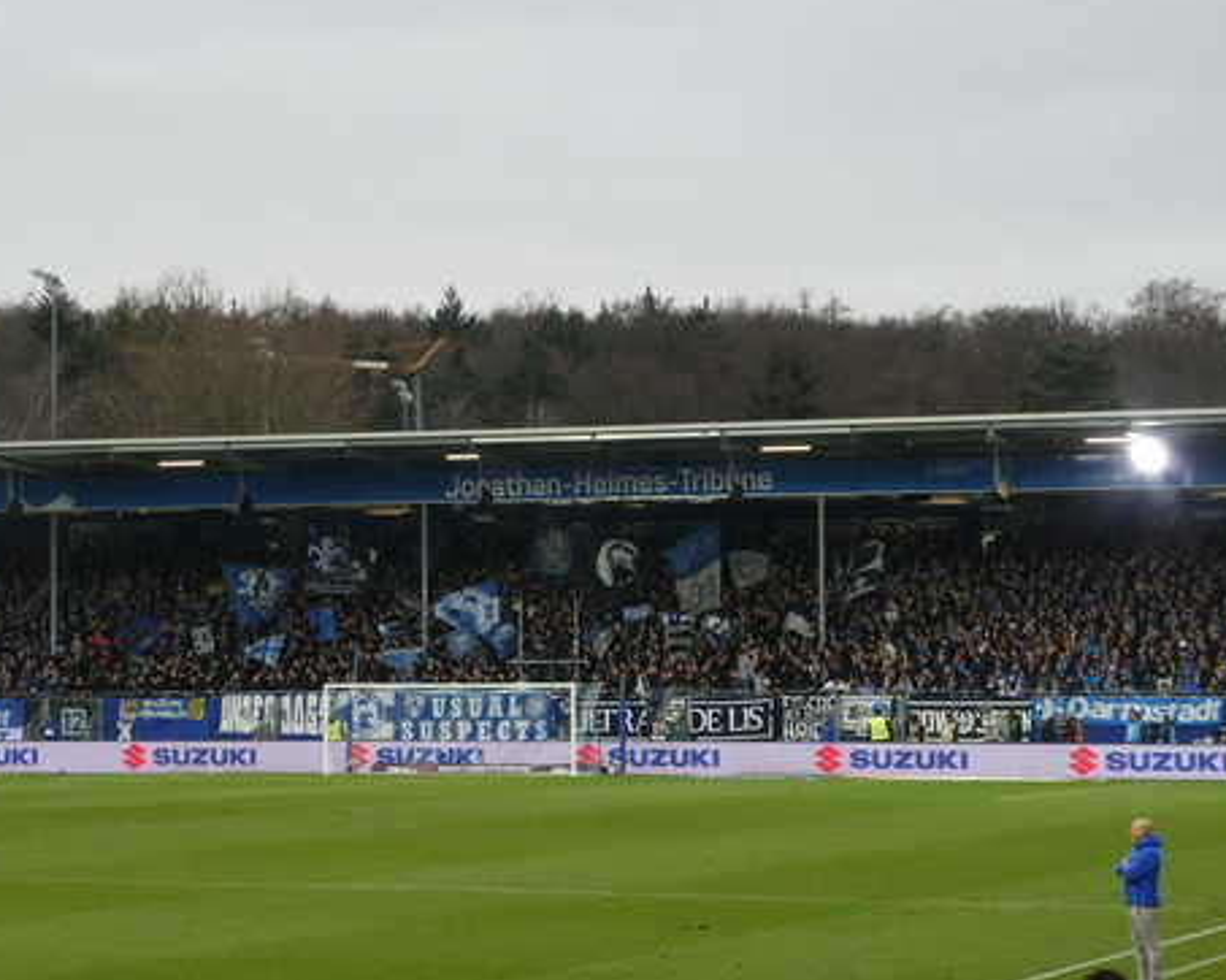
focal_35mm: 109
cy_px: 504
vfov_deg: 14.1
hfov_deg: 17.6
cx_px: 525
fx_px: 3953
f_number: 4.7
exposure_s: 1/80
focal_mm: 14.1
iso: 125
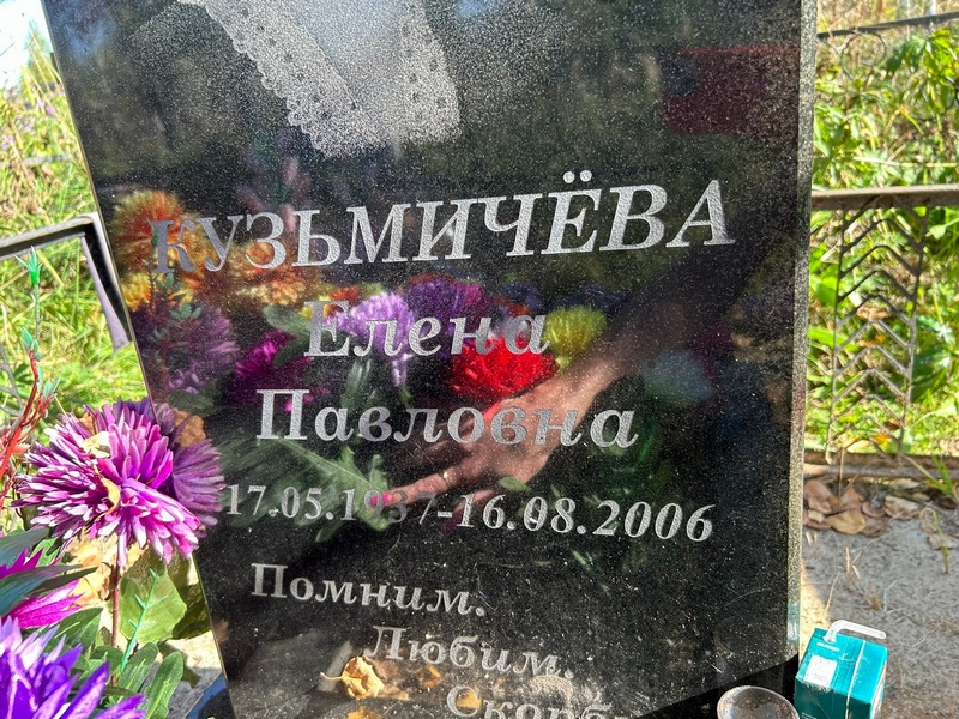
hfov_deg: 67.3
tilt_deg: -17.6
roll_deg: +4.0
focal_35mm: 26
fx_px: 720
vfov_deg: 53.1
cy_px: 360
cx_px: 480
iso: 50
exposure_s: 1/255
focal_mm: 5.7
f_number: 1.5
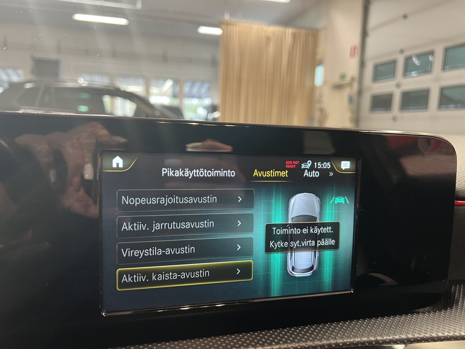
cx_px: 232
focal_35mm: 26
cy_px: 174
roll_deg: -2.1
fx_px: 349
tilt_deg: -8.8
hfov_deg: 67.3
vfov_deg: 53.1
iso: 200
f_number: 1.5
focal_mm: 5.7
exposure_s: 1/50
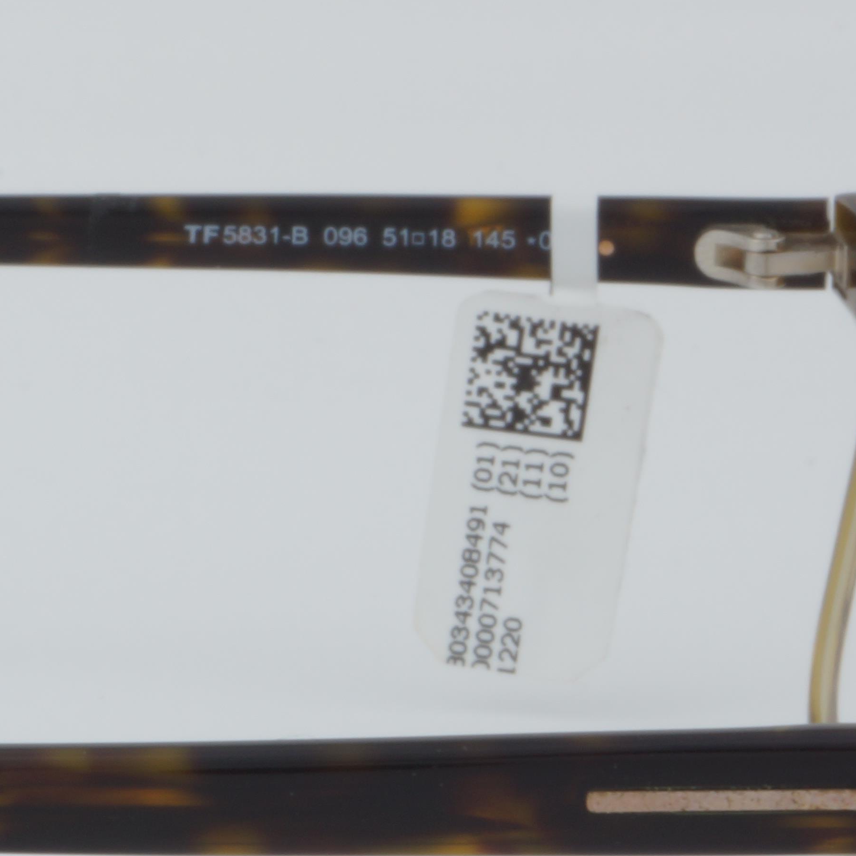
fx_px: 5959
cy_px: 738
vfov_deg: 8.2
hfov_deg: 8.1
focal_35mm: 213
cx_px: -249
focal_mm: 50
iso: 100
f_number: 32
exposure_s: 1/3
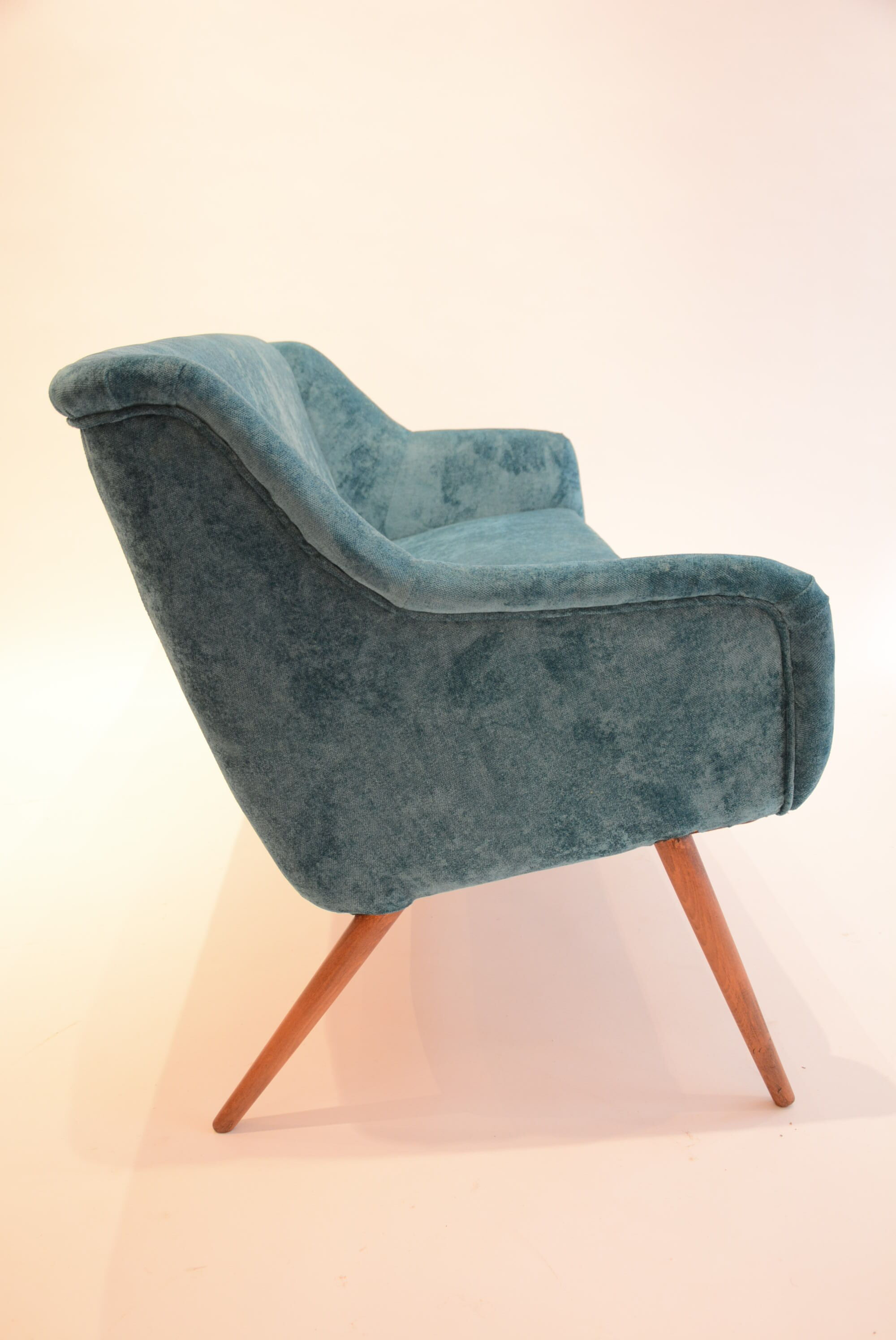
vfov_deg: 59.5
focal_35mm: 32
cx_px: 448
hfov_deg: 41.8
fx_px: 1174
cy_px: 670
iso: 1100
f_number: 3.8
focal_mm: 21
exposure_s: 1/30
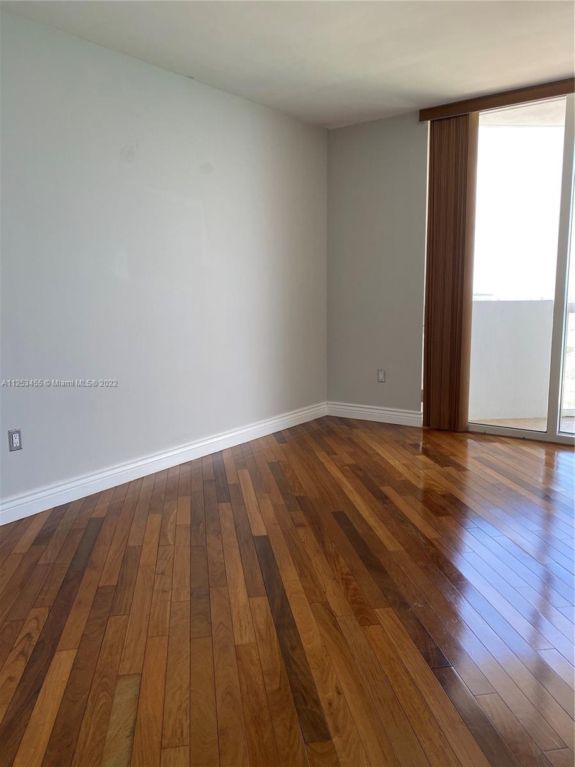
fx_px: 576
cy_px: 384
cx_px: 288
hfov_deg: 53.1
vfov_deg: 67.3
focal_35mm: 26
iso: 80
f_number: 1.8
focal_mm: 4.25
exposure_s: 1/122
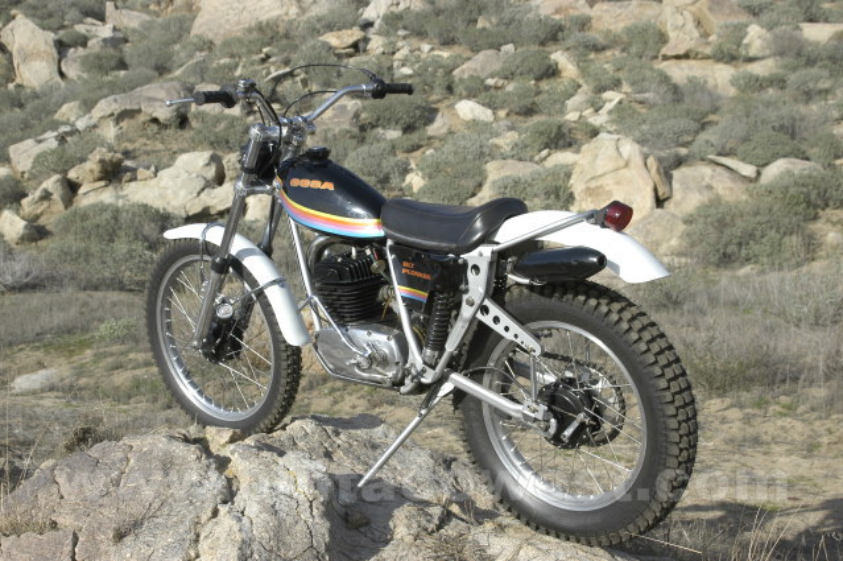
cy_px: 280
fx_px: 1088
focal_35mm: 46
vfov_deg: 28.9
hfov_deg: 42.4
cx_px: 422
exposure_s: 1/500
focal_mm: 31
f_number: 5.6
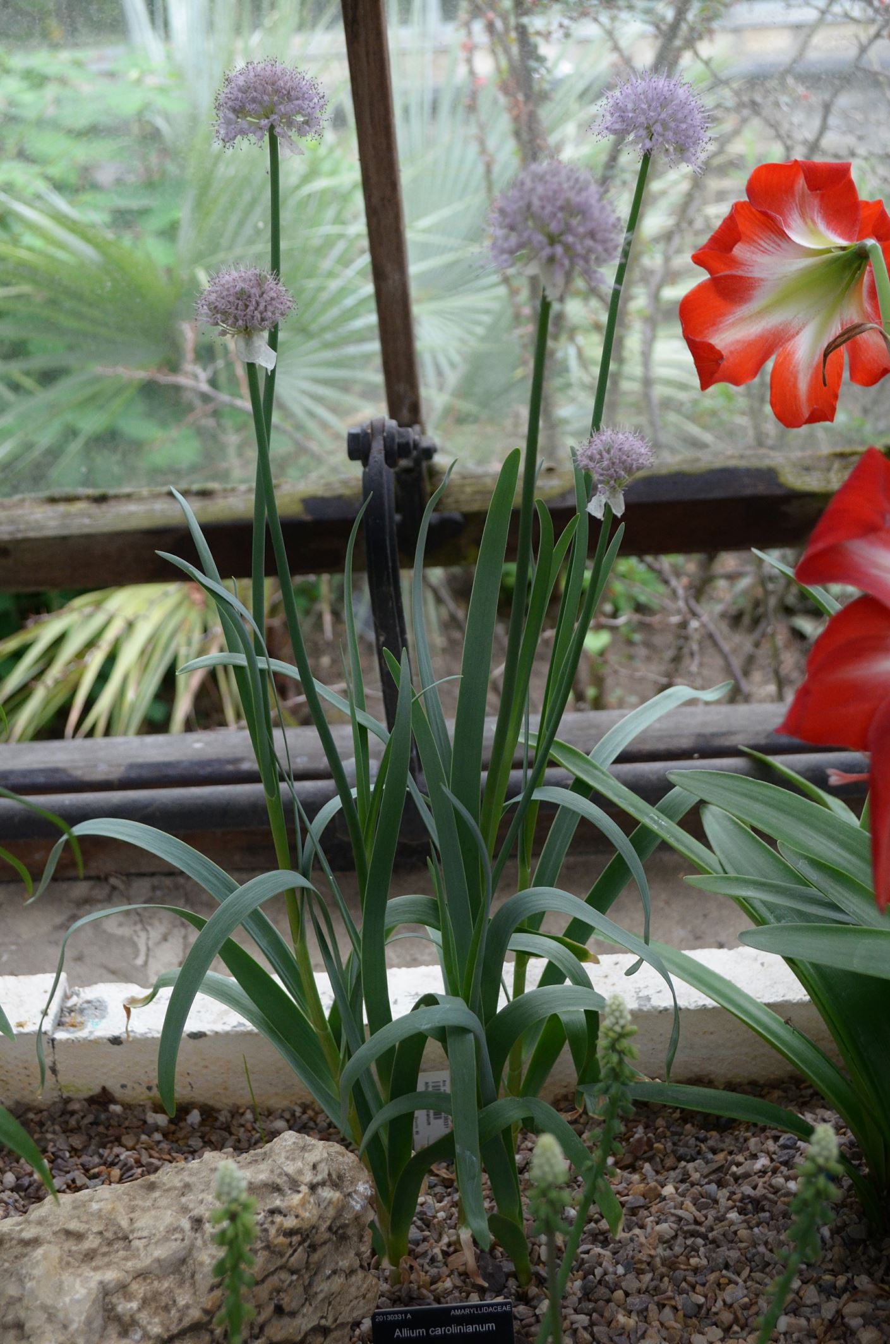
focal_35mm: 51
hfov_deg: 26.4
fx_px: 1900
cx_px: 445
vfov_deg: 39.0
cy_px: 672
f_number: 5
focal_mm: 34
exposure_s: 1/250
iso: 1250
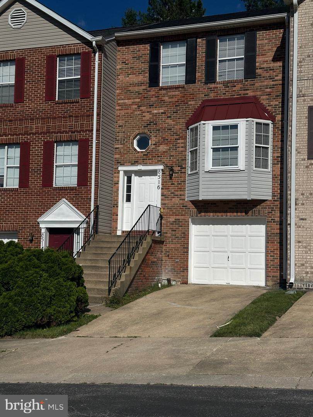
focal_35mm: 48
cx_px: 156
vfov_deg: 39.7
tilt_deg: +6.6
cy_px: 208
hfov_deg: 30.3
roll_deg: -2.1
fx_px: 579
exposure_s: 1/18868
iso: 64
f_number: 1.78
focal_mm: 6.86
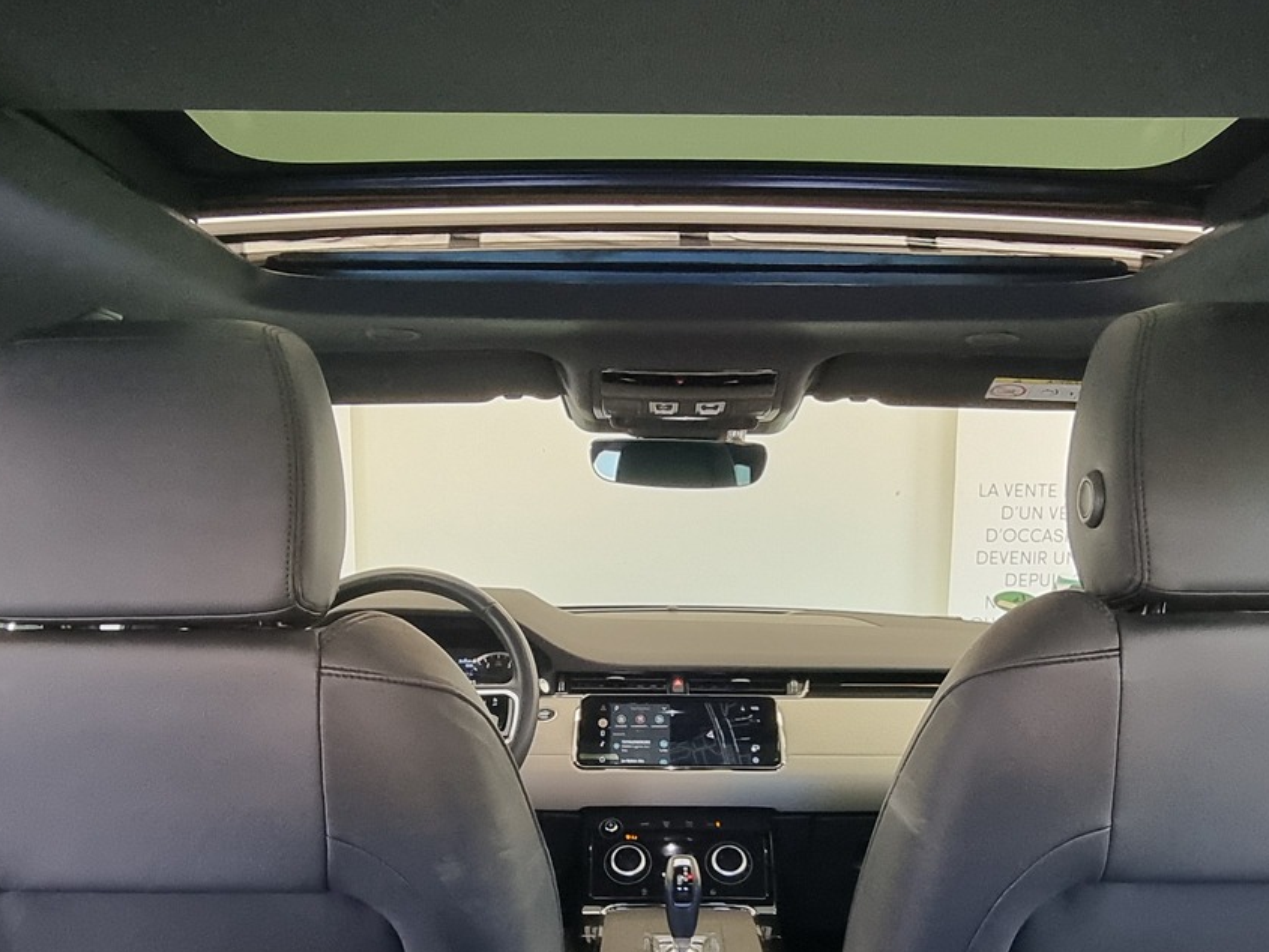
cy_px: 631
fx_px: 1137
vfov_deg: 44.8
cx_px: 652
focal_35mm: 31
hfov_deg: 58.3
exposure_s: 1/33
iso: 400
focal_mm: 2.2
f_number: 2.2
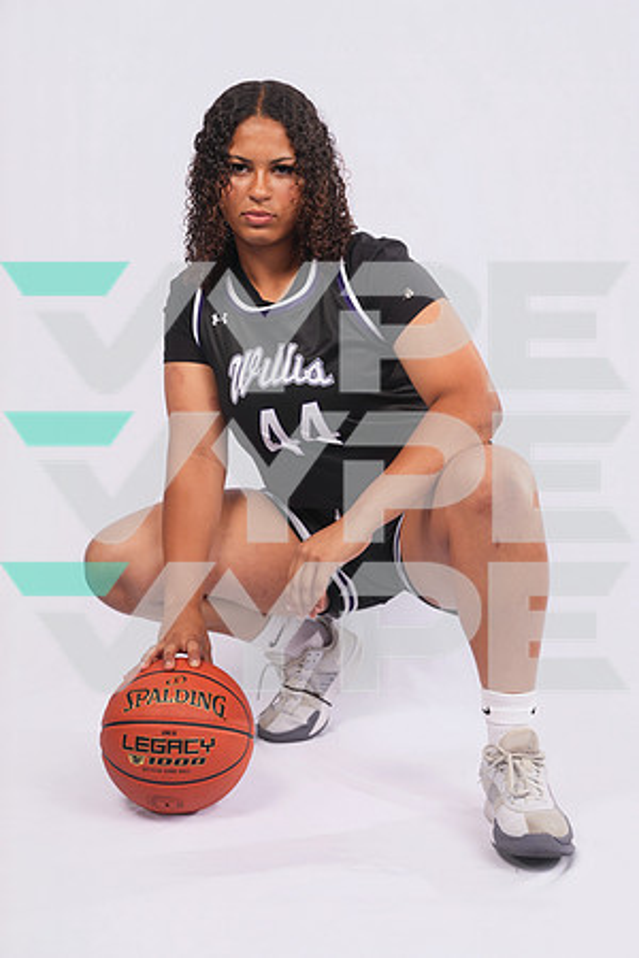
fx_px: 1358
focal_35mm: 51
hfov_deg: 26.5
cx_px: 320
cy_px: 479
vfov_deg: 38.9
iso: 160
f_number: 7.1
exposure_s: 1/200
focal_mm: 51
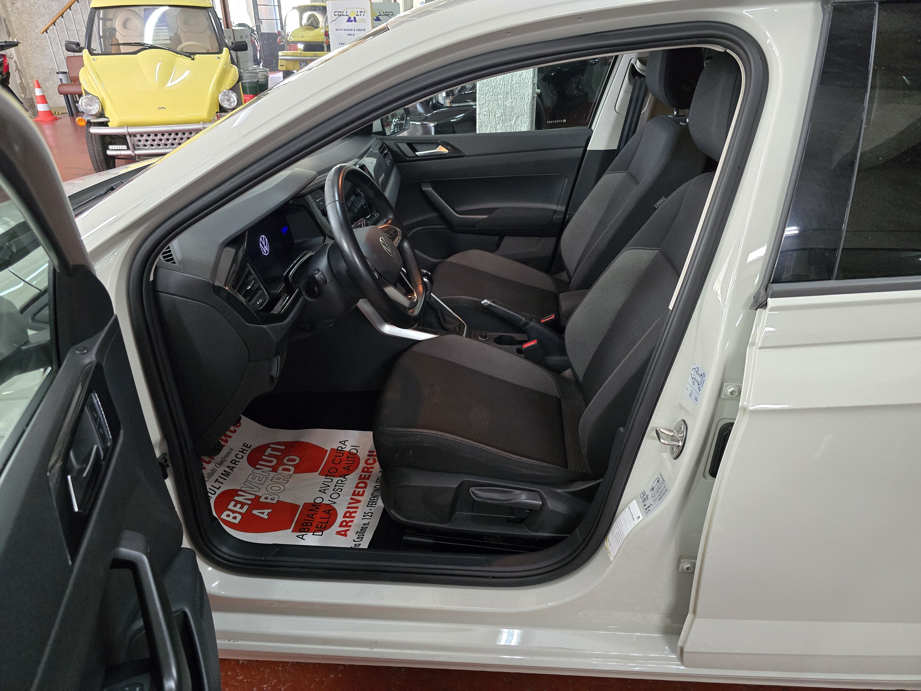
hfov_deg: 73.9
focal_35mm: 23
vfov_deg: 58.9
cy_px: 346
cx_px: 460
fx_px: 612
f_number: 1.7
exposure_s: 1/100
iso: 1600
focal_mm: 6.3
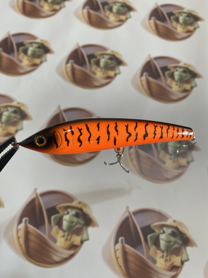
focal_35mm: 26
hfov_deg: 53.1
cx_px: 104
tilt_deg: -69.2
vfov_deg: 67.3
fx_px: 208
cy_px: 139
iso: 64
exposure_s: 1/60
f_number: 1.8
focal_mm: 4.25
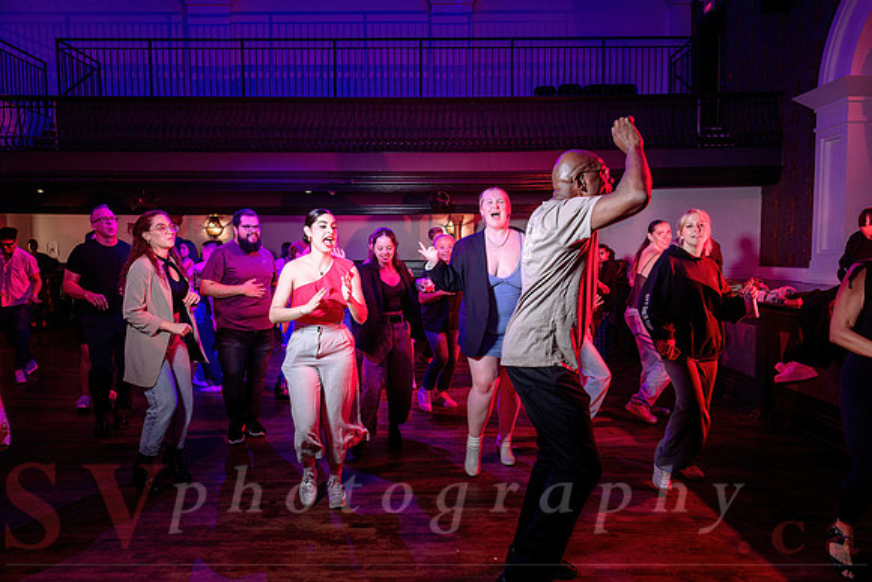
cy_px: 291
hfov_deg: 73.7
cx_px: 436
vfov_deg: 53.2
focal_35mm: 24
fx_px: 581
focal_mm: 24
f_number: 3.2
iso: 1000
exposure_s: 1/60
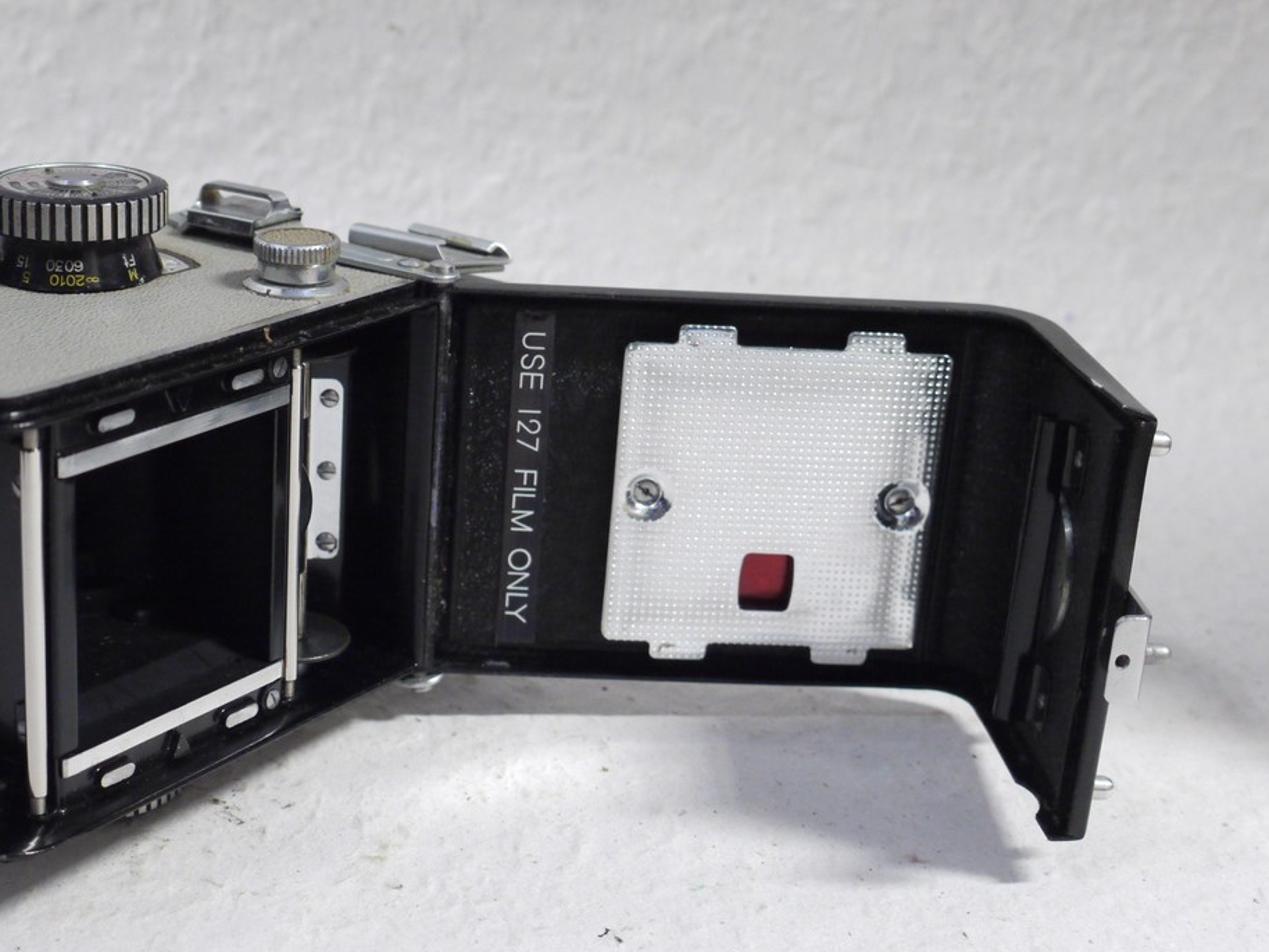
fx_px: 2310
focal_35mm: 63
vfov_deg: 23.3
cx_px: 454
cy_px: 537
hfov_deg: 30.6
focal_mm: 24
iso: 800
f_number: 5.6
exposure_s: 1/15
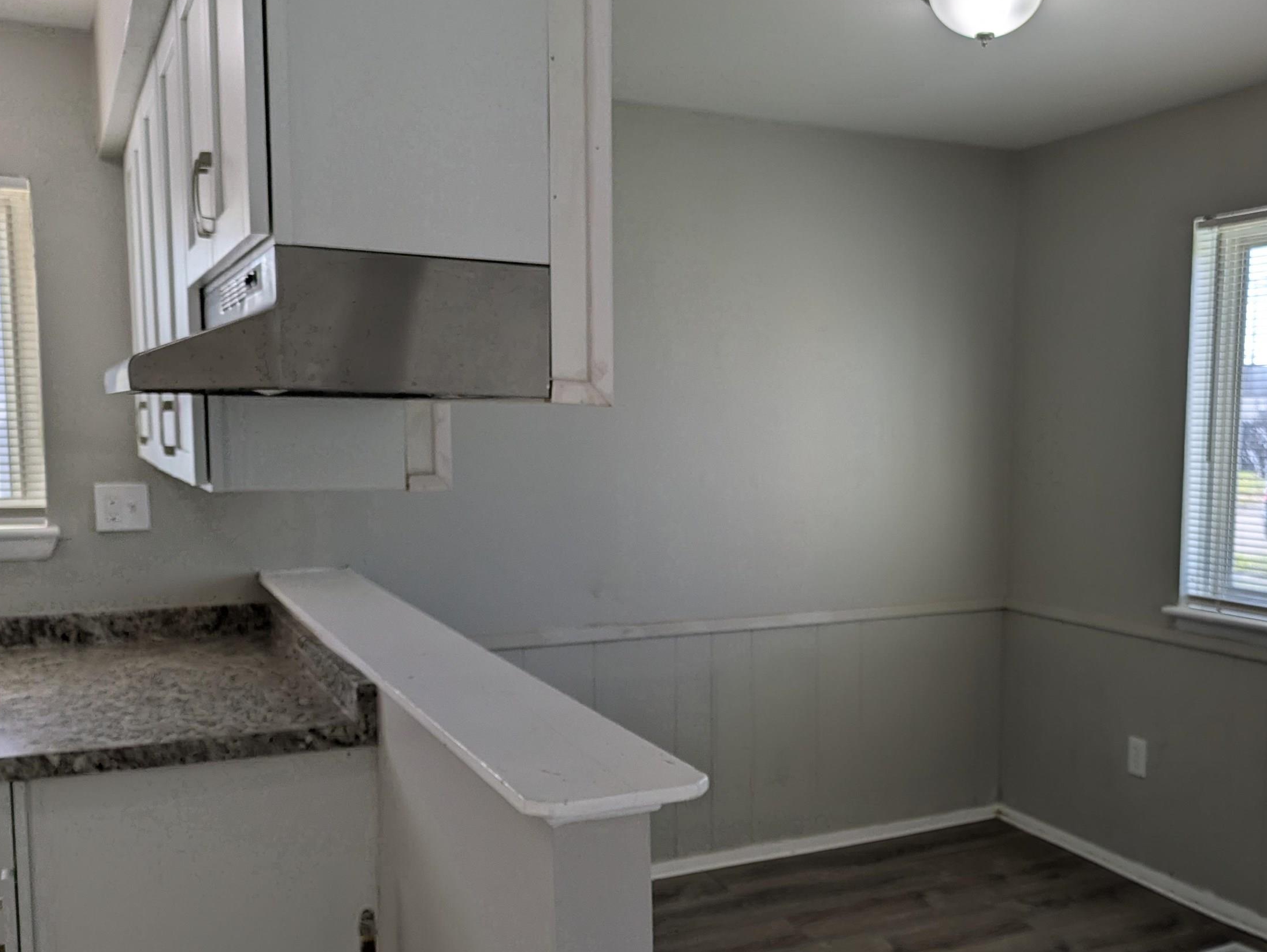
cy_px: 556
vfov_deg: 40.6
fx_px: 1282
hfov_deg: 52.1
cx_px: 780
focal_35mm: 35
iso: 61
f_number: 1.89
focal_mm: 5.43
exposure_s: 1/418
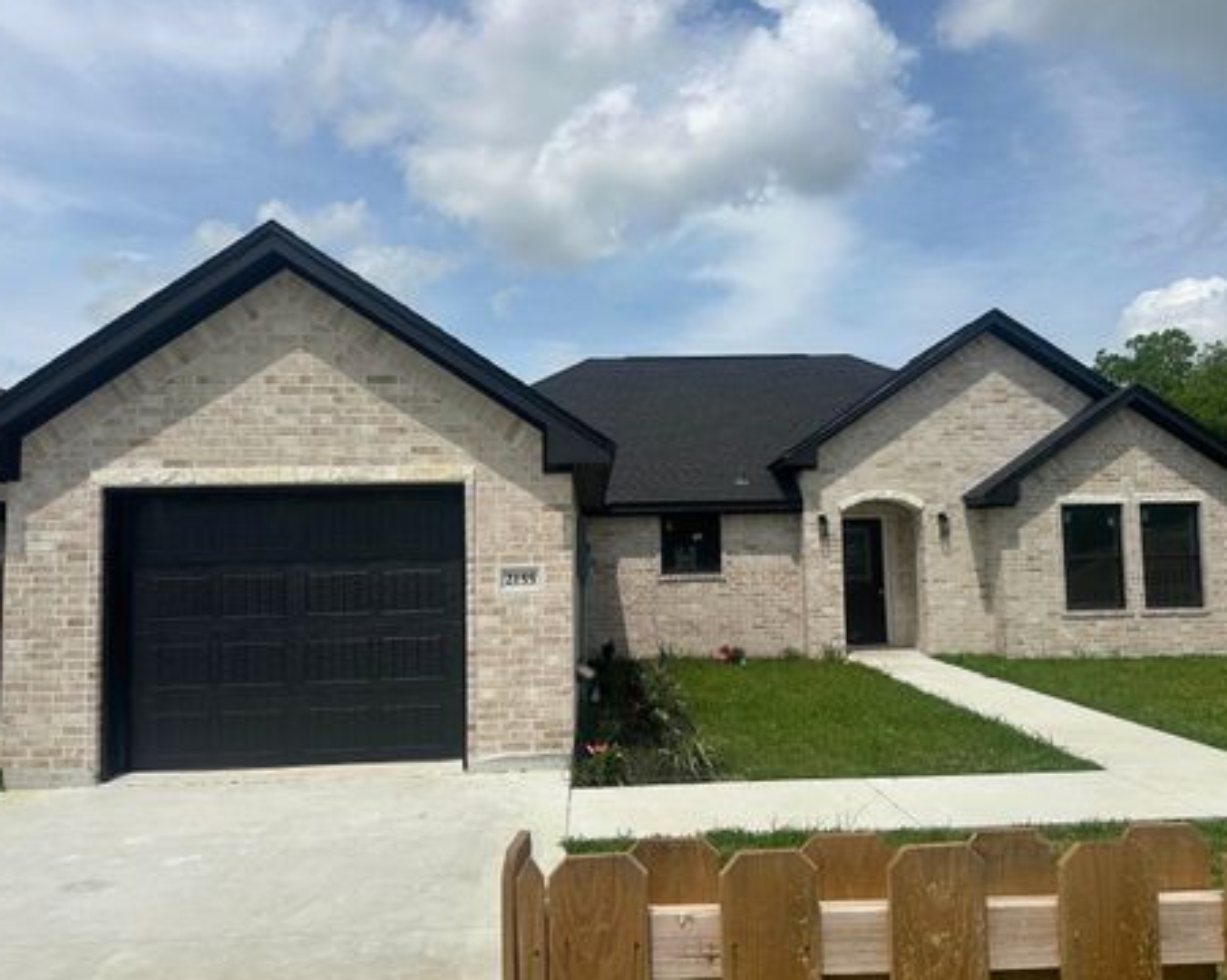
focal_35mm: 26
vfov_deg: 54.9
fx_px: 943
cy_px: 494
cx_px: 642
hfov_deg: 66.0
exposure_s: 1/8929
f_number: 1.78
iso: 80
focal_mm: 6.86
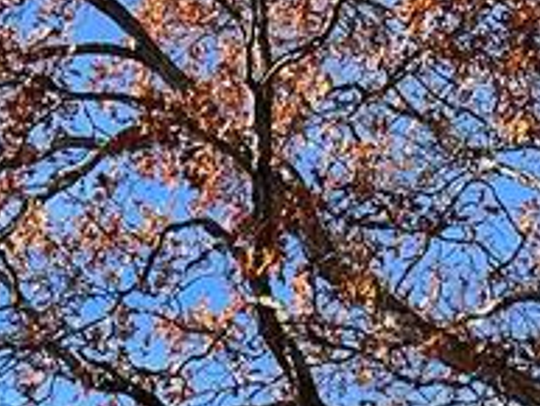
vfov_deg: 6.5
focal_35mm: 194
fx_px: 3028
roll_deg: -0.8
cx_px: 118
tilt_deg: +6.2
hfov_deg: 10.2
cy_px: 1459
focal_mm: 5.7
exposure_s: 1/1808
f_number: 1.5
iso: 50
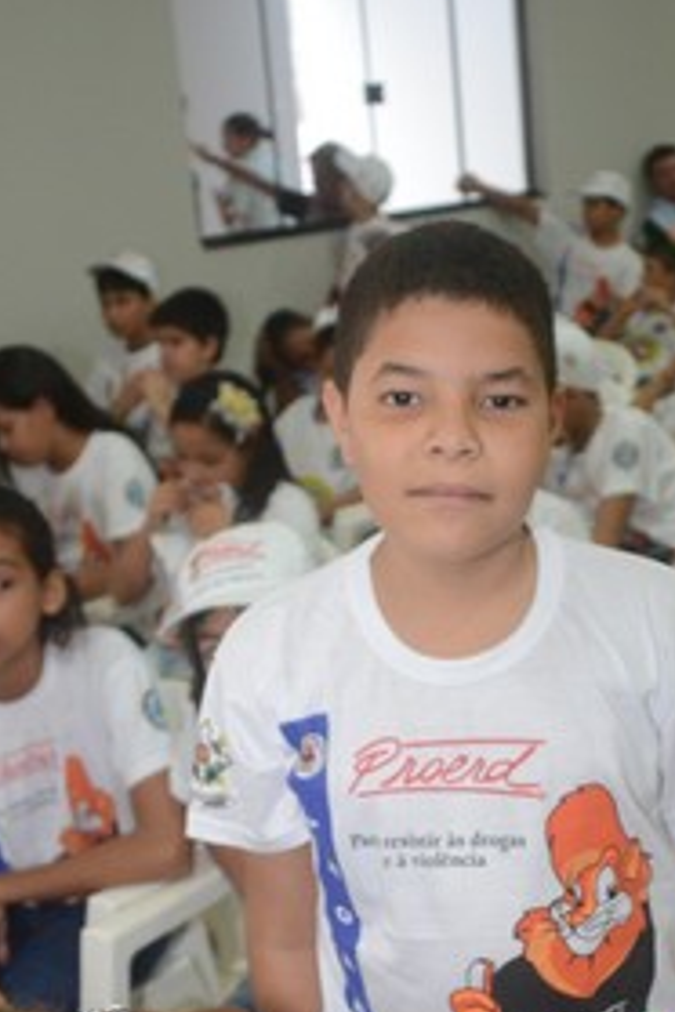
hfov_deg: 21.5
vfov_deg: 31.8
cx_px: 472
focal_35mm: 63
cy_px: 606
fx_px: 1772
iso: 1600
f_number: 3.8
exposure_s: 1/80
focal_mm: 26
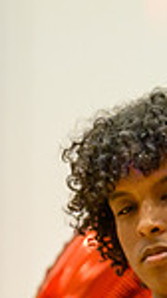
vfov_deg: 4.2
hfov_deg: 2.3
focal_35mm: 515
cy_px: 363
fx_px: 4068
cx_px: 376
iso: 4500
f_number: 3.2
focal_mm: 123
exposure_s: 1/320
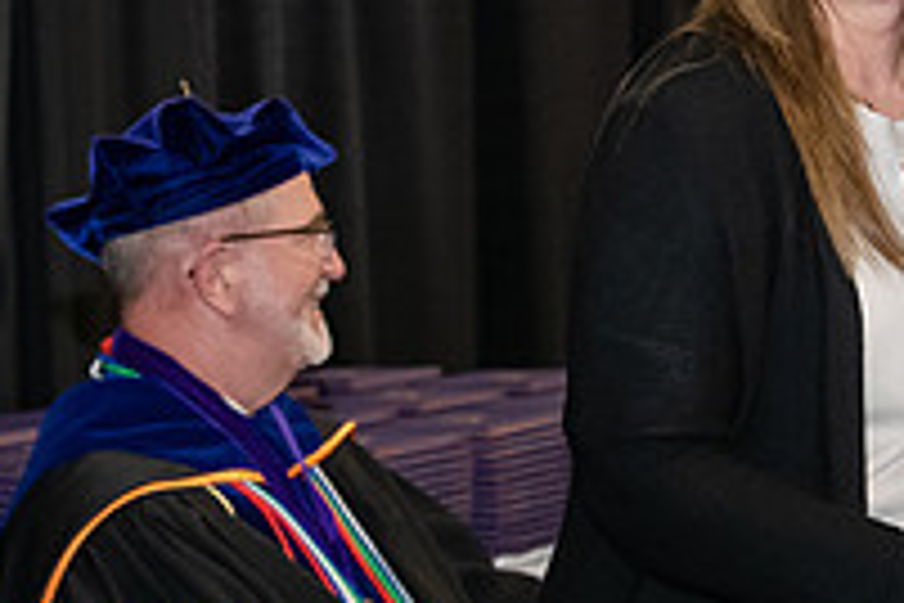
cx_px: 666
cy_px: 65
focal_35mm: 202
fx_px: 5072
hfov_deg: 10.2
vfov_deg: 6.8
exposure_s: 1/200
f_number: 5
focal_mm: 70
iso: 2500
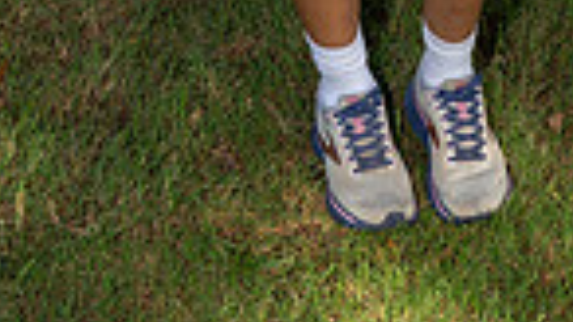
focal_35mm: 171
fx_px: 2597
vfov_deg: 6.6
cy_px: -518
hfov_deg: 12.5
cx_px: 514
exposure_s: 1/250
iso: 250
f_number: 8
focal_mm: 53
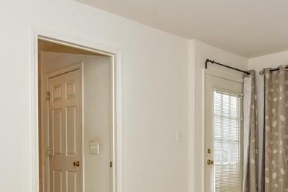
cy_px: 164
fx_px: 360
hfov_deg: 43.2
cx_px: 185
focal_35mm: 45
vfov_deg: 28.9
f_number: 4.8
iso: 800
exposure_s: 1/90
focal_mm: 17
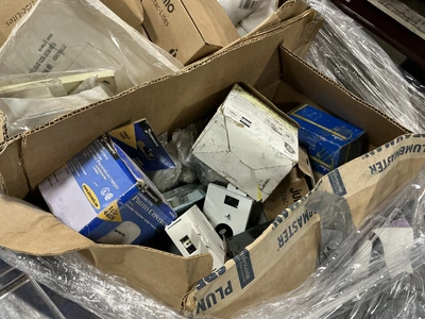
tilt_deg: -50.0
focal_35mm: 28
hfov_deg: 63.4
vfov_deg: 49.7
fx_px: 344
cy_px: 160
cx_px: 212
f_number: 1.8
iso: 250
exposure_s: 1/60
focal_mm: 3
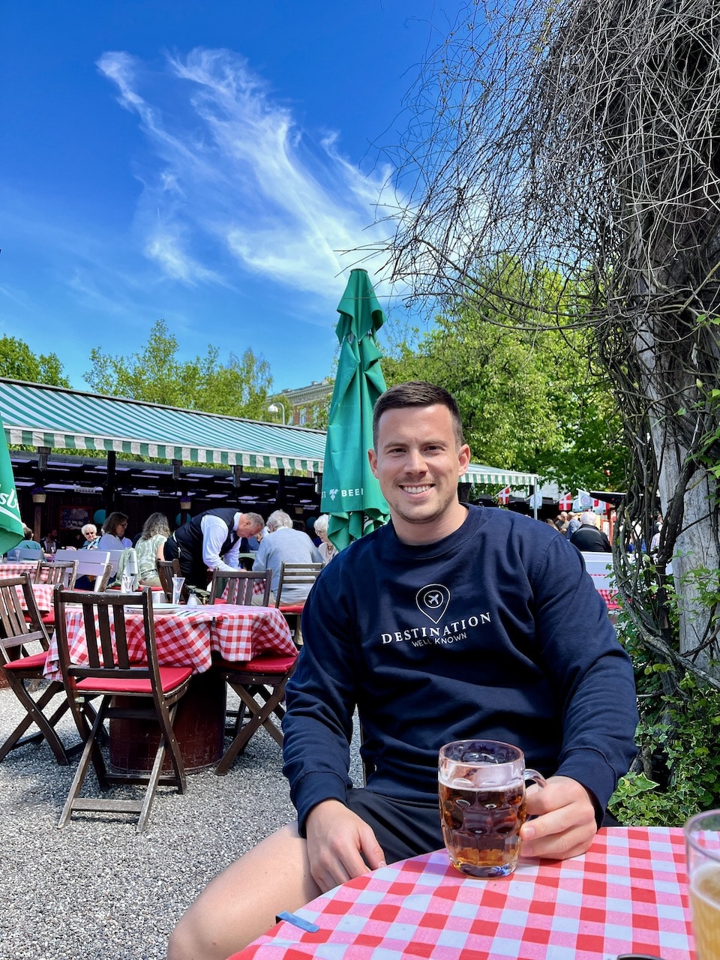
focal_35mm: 26
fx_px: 721
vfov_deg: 67.3
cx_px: 360
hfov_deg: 53.1
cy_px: 480
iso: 50
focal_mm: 5.1
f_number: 1.6
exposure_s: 1/992
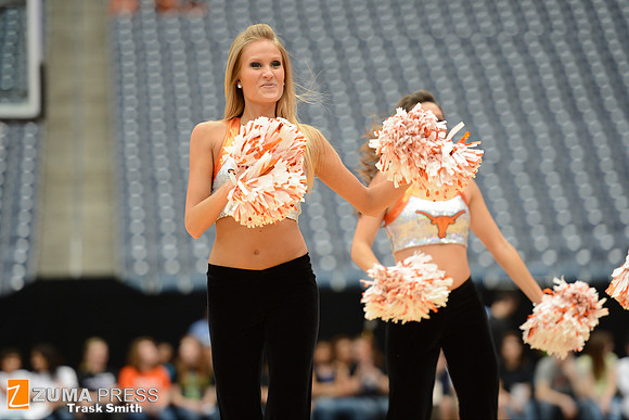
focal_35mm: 185
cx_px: 314
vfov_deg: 7.4
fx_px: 3233
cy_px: 210
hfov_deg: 11.1
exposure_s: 1/1250
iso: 1250
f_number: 2.8
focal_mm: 185
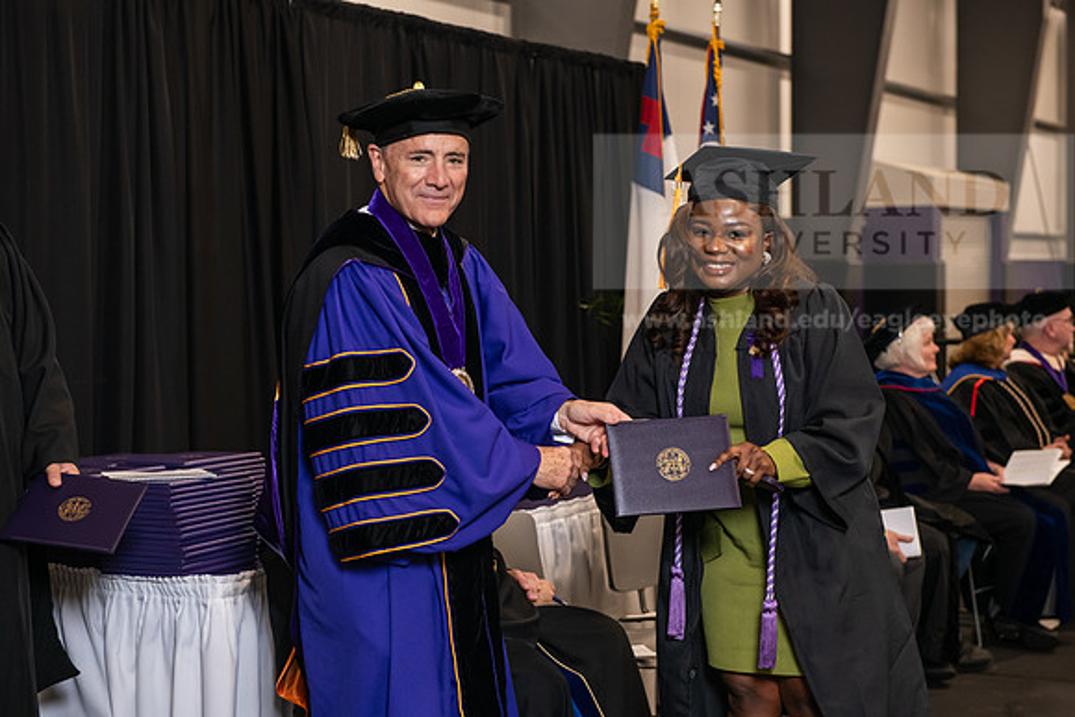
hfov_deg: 28.8
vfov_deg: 19.5
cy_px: 358
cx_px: 538
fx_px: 2091
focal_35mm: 70
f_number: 5
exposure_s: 1/125
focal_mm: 70
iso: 1600
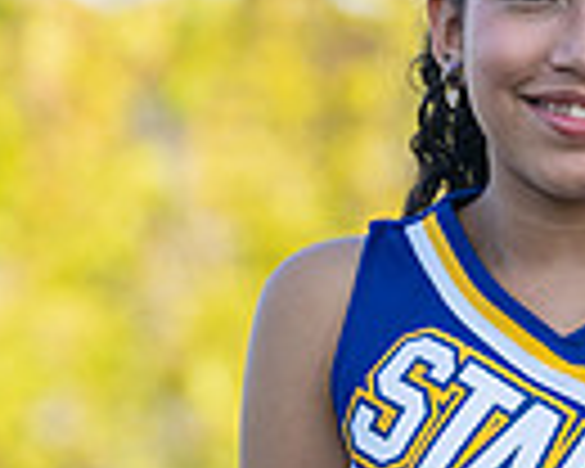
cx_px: 738
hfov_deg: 3.5
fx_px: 9471
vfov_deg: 2.8
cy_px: 487
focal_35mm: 547
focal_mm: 117
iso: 100
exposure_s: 1/400
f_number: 3.2
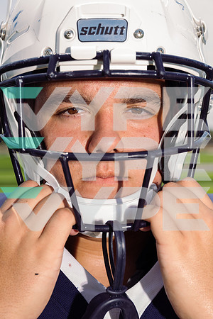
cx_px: 106
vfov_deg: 31.9
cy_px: 160
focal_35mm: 63
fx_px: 559
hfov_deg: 21.6
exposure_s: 1/250
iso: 50
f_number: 5.6
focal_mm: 63
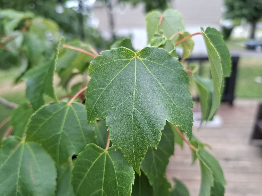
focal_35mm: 23
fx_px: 174
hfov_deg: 73.9
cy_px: 98
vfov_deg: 58.9
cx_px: 131
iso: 50
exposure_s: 1/206
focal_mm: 5.54
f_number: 1.8
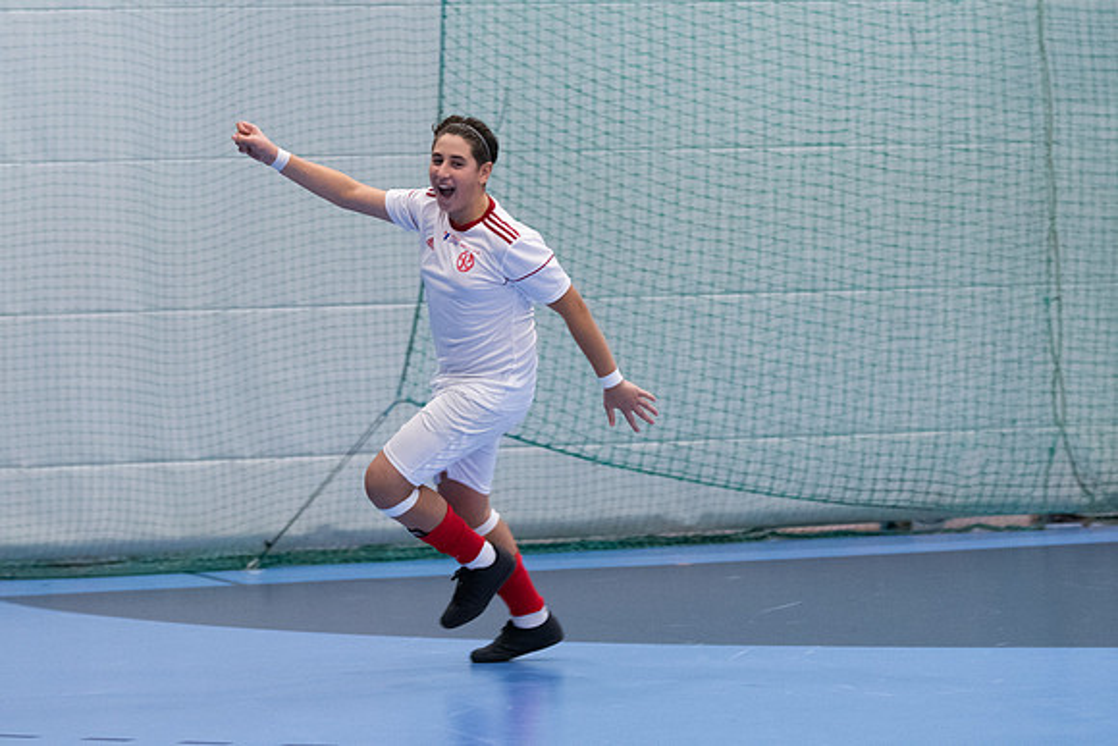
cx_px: 559
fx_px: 4892
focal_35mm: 158
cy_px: 373
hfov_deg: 13.0
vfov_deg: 8.7
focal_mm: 105
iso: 4000
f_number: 3.2
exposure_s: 1/400
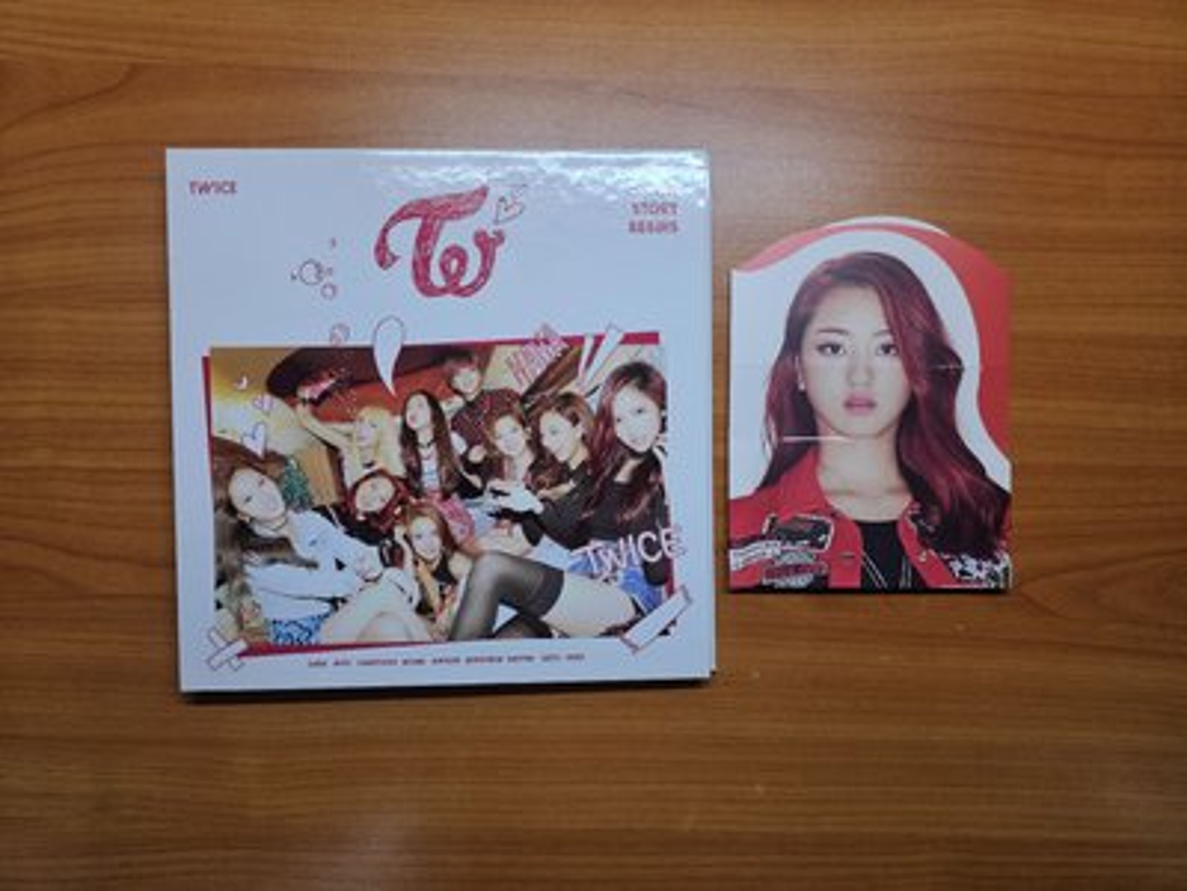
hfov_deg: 73.9
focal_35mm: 23
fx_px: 789
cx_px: 594
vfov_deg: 58.9
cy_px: 446
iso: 100
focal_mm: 6.3
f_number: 1.7
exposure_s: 1/208
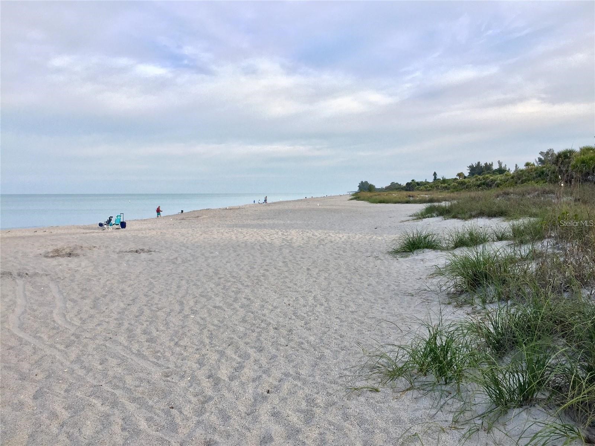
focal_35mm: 29
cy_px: 223
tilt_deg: -3.0
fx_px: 498
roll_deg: +0.5
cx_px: 298
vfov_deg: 48.2
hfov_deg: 61.7
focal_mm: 4.15
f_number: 2.2
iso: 32
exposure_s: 1/482
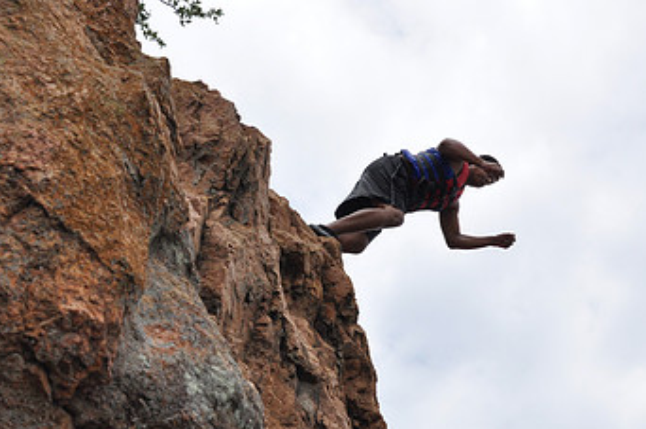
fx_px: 1093
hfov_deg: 32.9
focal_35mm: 61
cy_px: 213
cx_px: 359
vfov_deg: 22.2
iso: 640
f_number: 9
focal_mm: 24
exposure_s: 1/2000
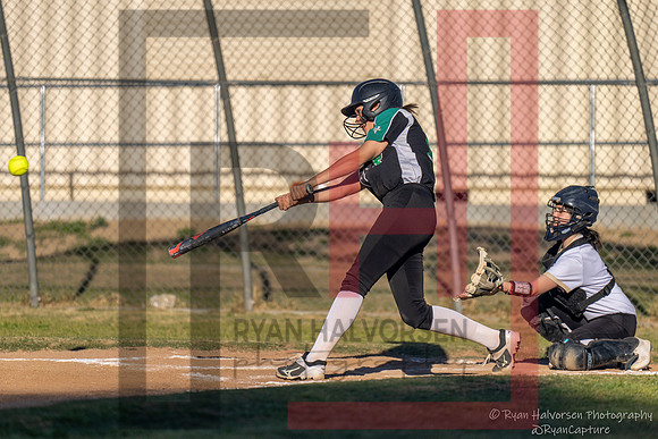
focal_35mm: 220
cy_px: 209
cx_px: 345
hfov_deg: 9.4
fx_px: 4018
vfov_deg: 6.3
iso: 100
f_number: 2.8
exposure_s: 1/2500
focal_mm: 200
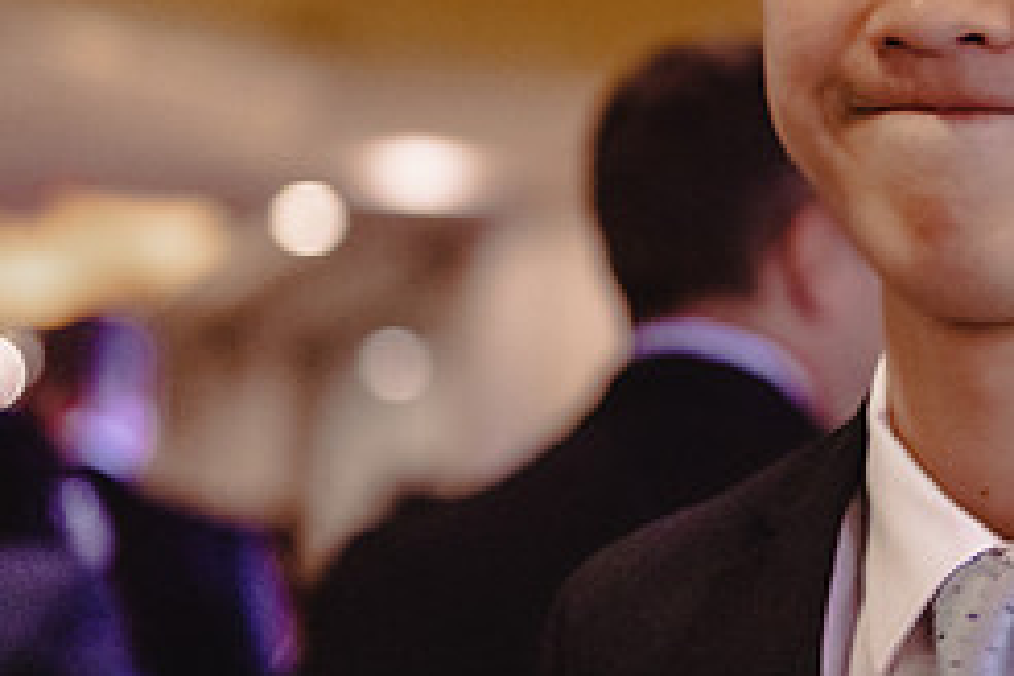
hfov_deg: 12.2
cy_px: 258
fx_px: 4647
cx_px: 1129
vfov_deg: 8.3
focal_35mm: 165
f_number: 2.8
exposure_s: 1/320
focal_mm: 70
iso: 4000
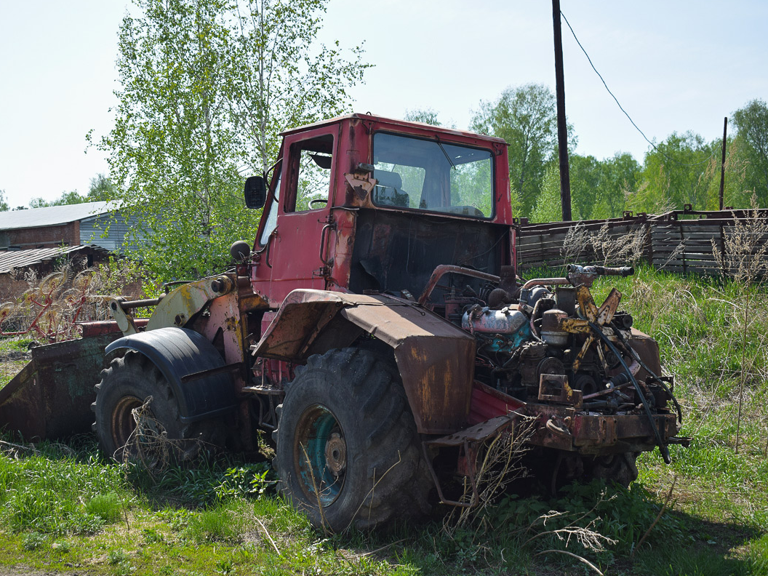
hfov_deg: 39.9
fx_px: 1055
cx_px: 333
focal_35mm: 48
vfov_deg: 30.5
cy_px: 287
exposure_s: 1/640
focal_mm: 29
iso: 200
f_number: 5.6
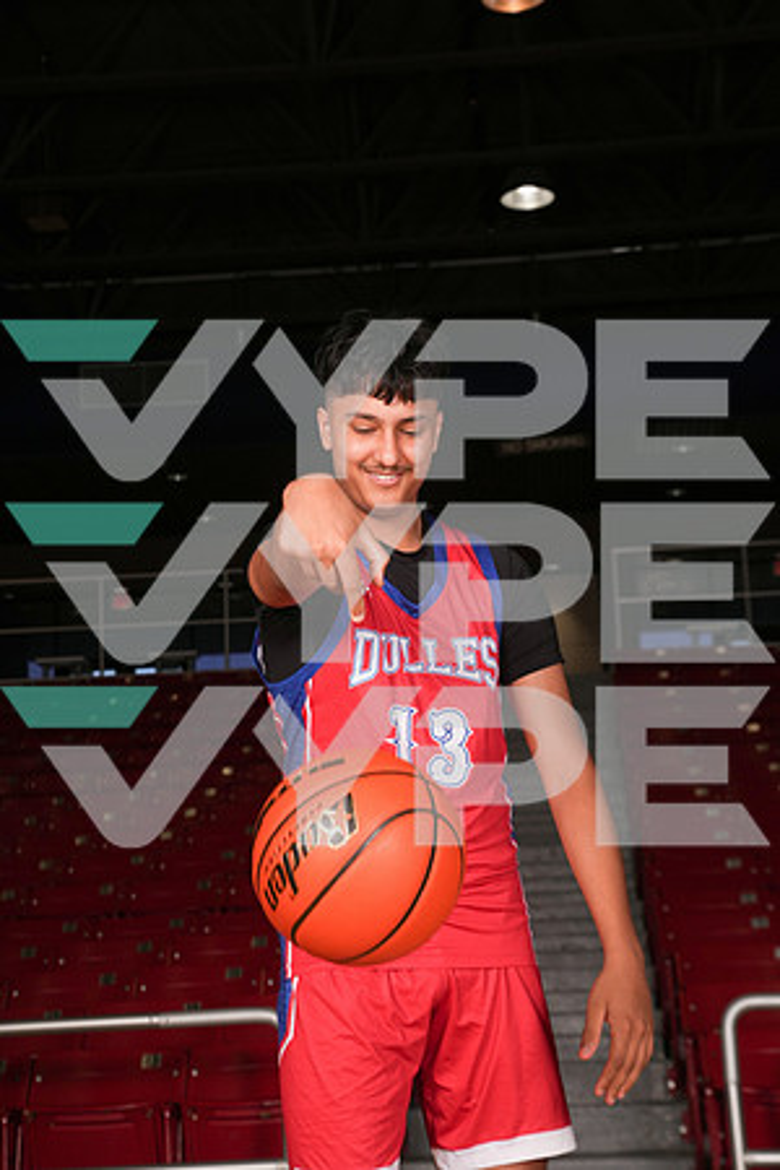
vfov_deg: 28.8
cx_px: 390
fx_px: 2275
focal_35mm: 70
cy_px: 585
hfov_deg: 19.5
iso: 400
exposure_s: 1/200
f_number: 8
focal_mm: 70
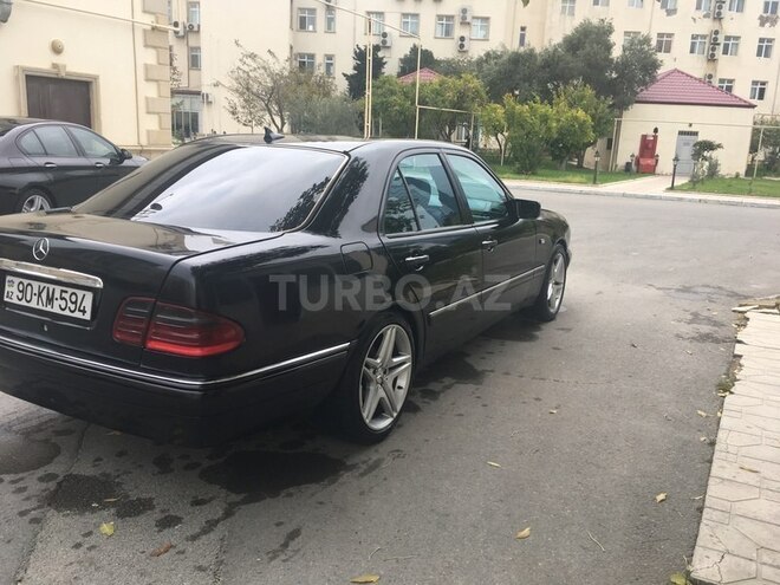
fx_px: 653
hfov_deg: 61.7
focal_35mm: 29
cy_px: 292
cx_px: 390
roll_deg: -2.6
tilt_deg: -12.3
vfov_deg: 48.2
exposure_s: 1/100
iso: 32
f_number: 2.2
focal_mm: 4.15
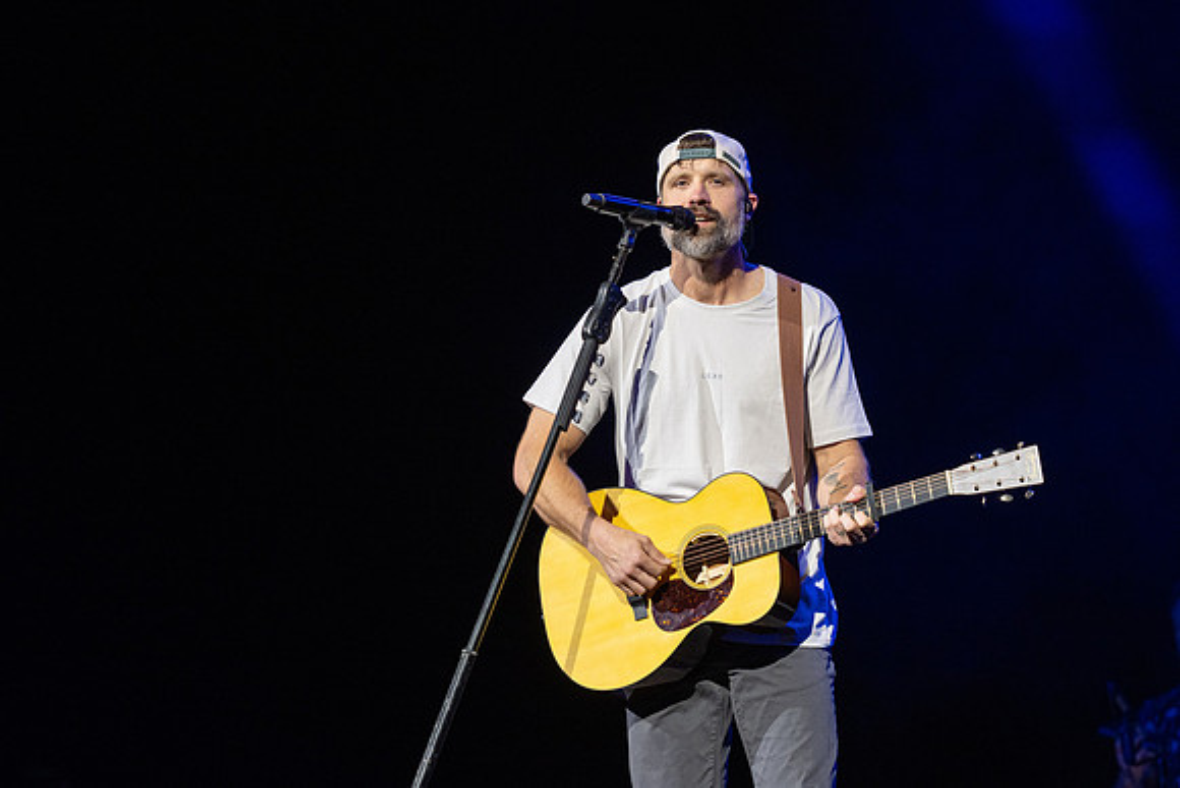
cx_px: 612
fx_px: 5240
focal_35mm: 160
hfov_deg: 12.8
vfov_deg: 8.6
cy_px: 381
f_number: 2.8
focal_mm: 150
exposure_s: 1/800
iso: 1600
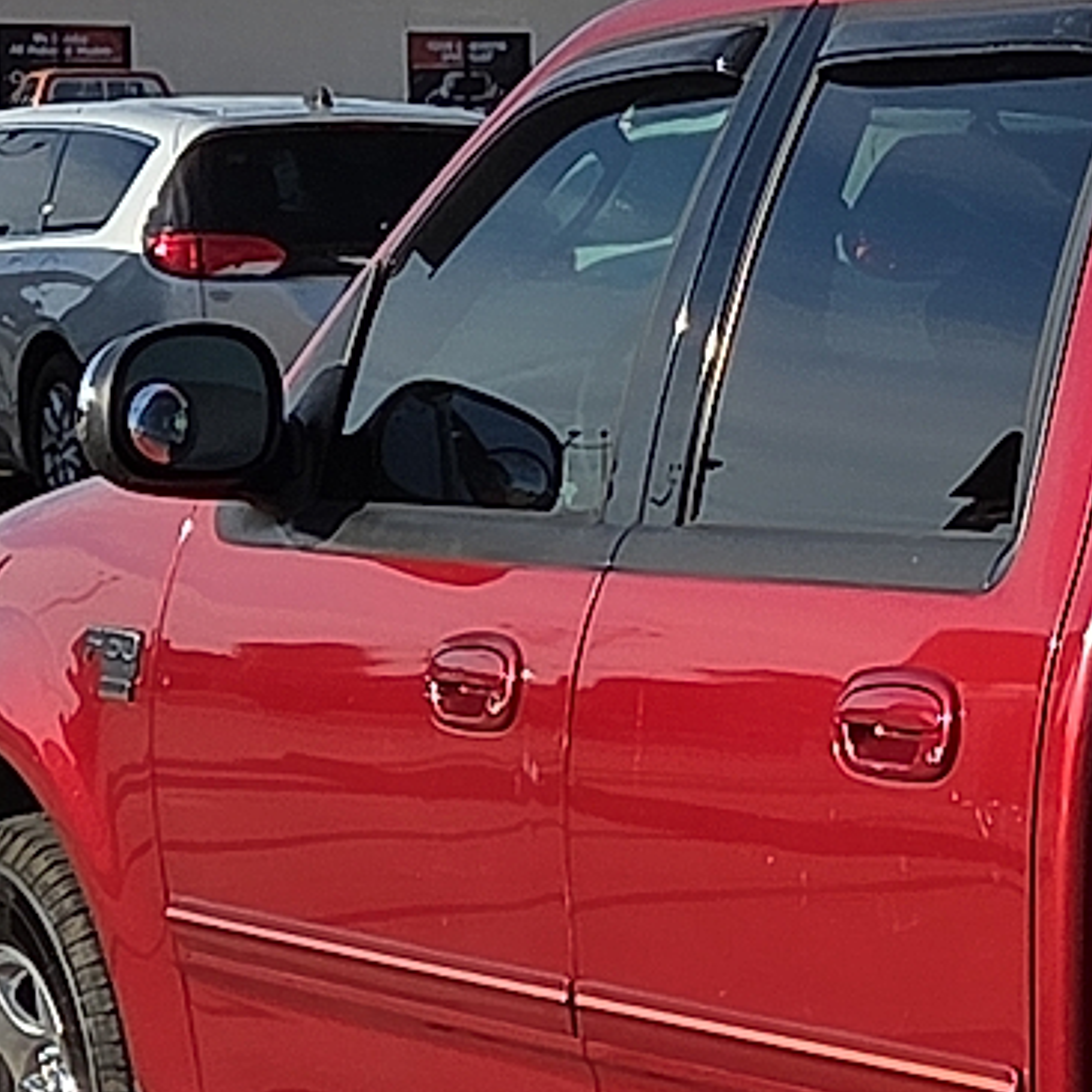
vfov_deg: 11.3
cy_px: 821
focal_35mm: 154
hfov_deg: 10.6
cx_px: 2023
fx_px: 5496
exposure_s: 1/10000
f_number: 1.8
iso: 77
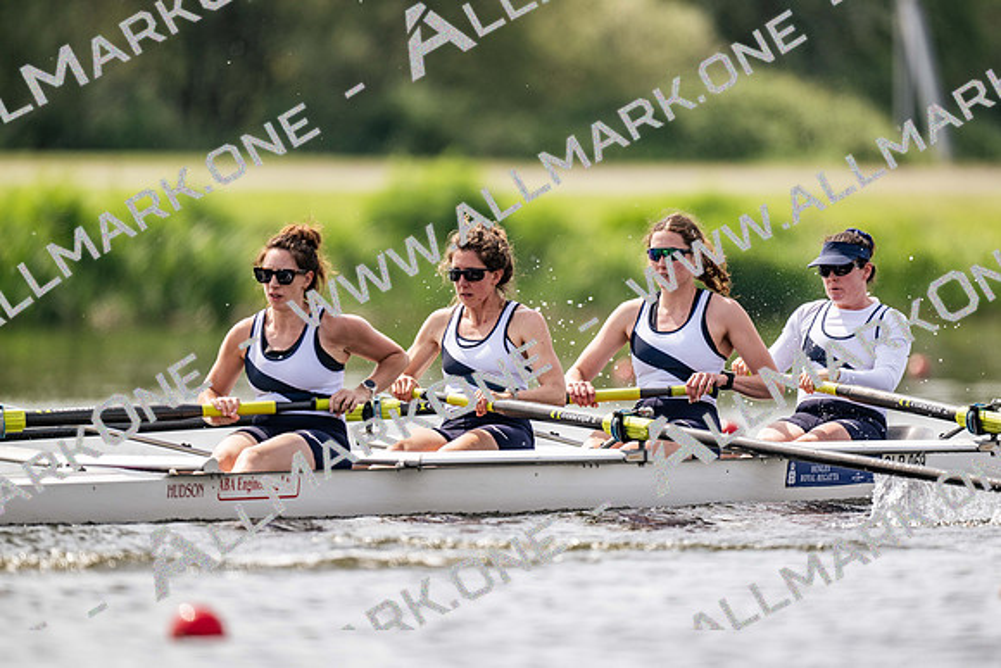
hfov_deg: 3.4
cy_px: 334
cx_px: 500
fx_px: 16686
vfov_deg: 2.3
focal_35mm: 600
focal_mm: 600
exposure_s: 1/2500
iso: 320
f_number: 4
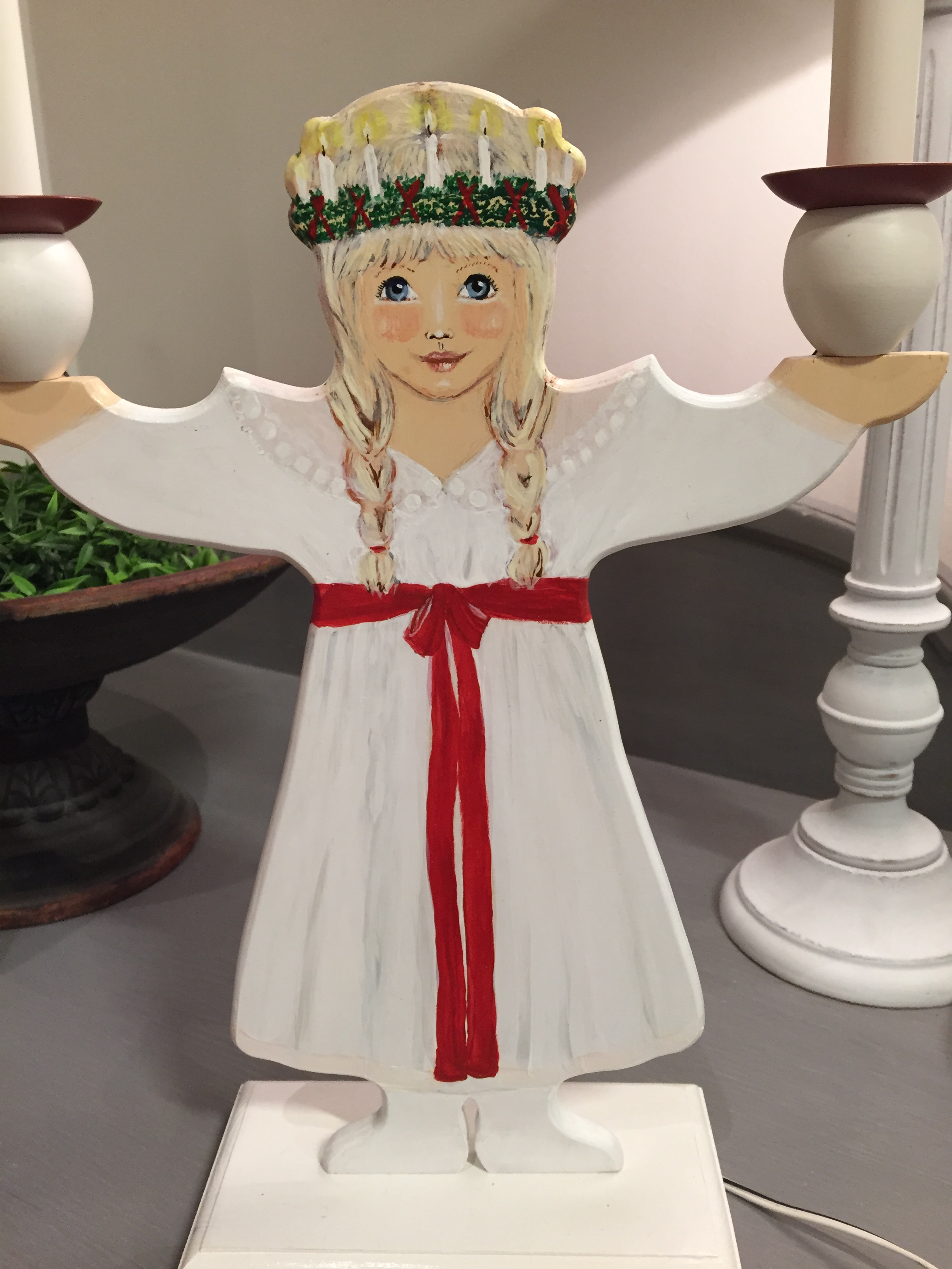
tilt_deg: -18.6
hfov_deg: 48.2
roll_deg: +0.9
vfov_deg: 61.7
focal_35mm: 29
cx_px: 476
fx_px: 1063
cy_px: 634
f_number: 2.2
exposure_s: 1/33
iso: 160
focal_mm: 4.15
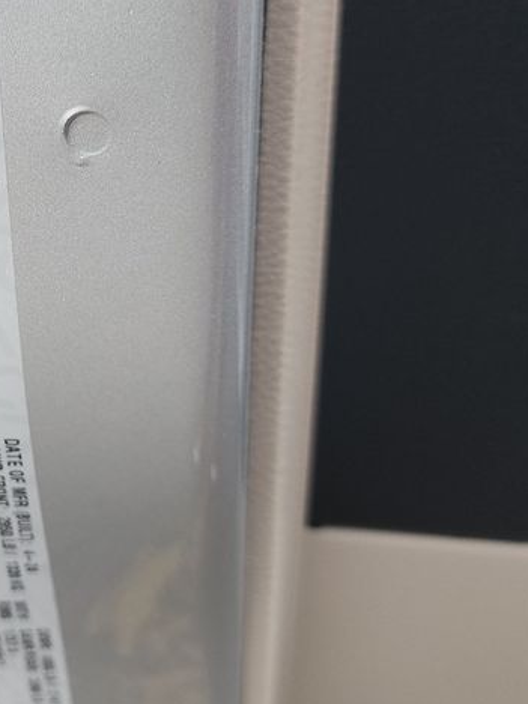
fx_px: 1200
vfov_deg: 32.6
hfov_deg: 23.4
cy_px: 289
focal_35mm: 59
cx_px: -39
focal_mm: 6.4
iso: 60
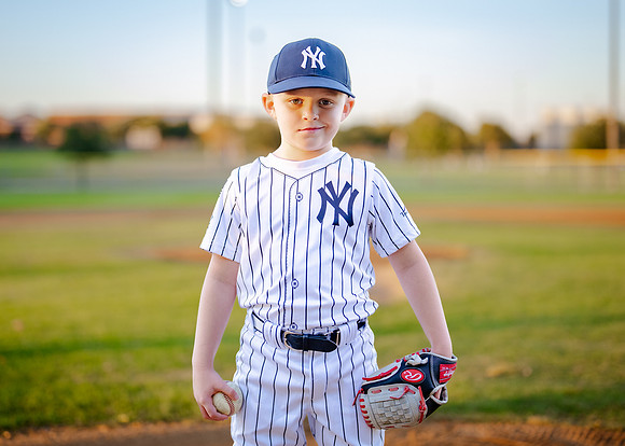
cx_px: 296
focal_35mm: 68
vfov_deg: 20.9
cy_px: 198
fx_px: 1207
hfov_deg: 29.0
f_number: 1.2
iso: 250
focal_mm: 50
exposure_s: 1/1600
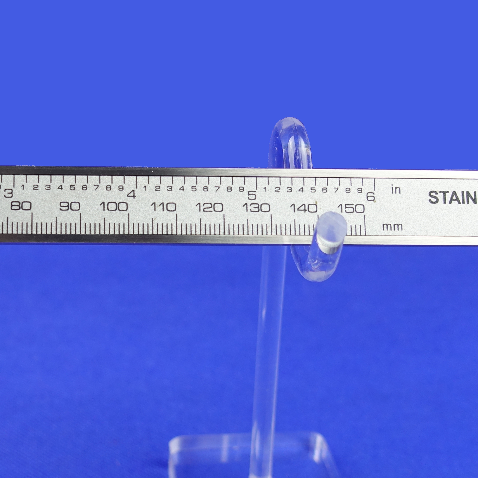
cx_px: 106
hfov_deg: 32.6
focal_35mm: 51
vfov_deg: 33.4
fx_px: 797
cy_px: 261
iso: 125
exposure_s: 1/40
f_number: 2.8
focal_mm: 8.8
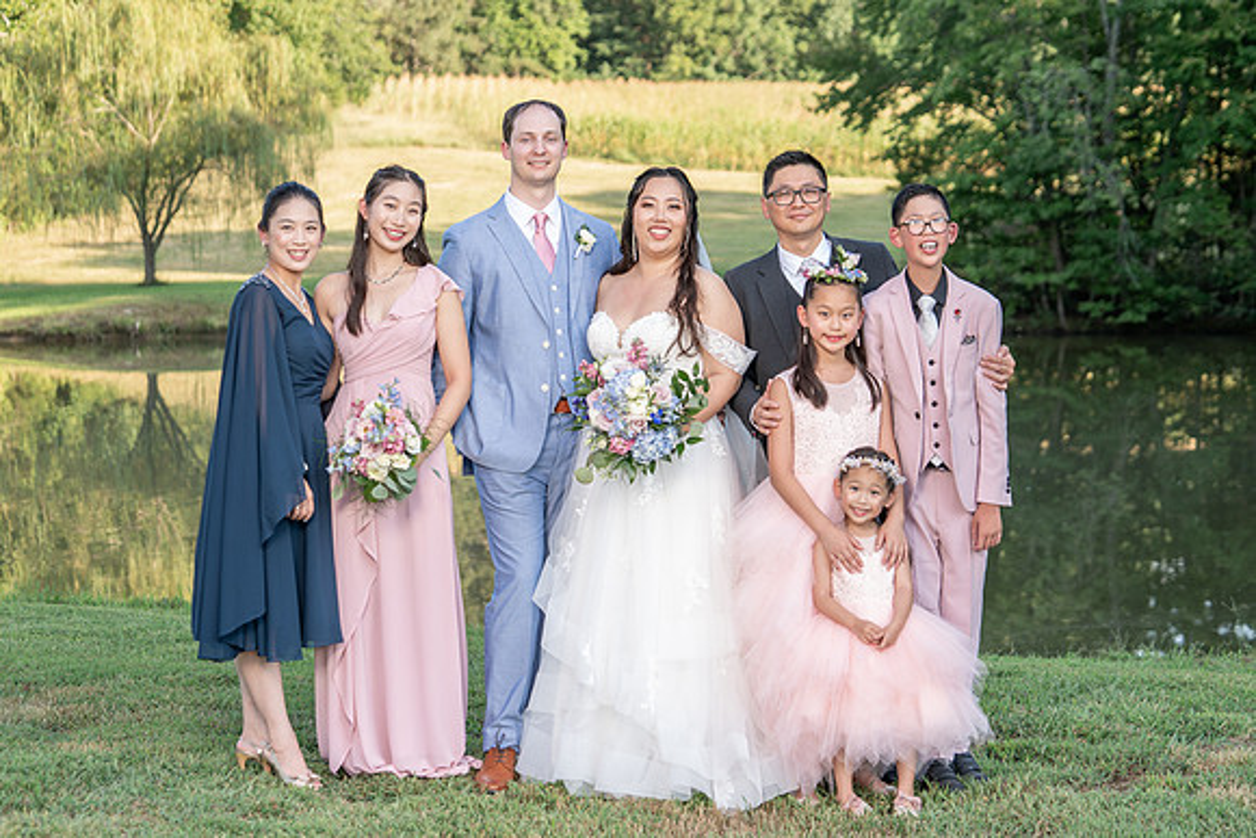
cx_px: 652
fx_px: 2598
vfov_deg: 18.3
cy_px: 429
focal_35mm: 74
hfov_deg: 27.2
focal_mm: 71
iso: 160
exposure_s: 1/200
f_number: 4
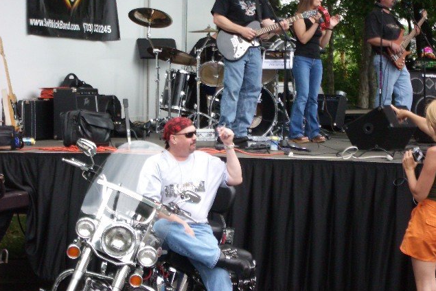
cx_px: 218
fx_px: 1333
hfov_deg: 18.6
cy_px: 145
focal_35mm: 110
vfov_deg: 12.5
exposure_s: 1/200
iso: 200
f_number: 4.8
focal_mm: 17.4
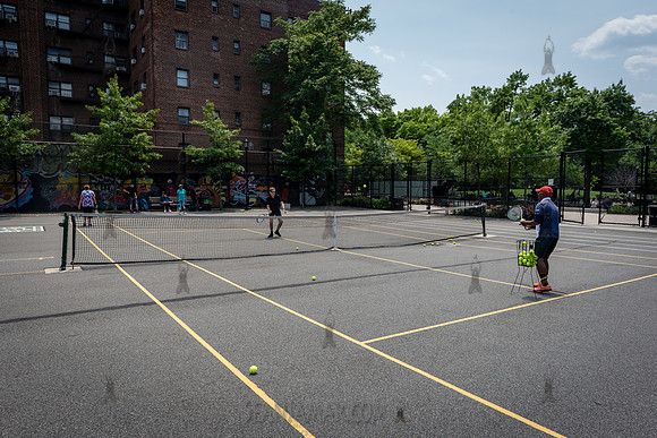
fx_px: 443
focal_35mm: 24
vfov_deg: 52.7
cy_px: 219
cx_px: 328
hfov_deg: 73.1
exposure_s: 1/500
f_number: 8
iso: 200
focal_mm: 24
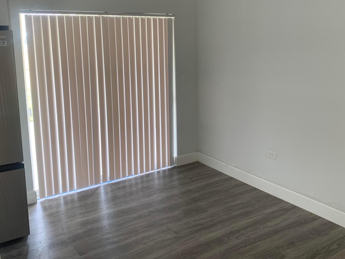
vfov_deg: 39.4
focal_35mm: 36
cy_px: 100
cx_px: 187
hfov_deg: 51.3
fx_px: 359
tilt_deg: -9.5
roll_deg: +0.9
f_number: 1.8
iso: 80
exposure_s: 1/121
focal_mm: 4.25
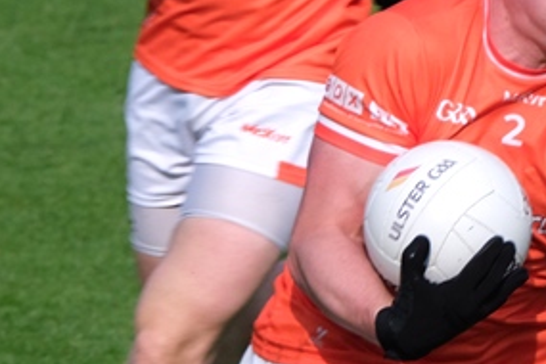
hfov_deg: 1.5
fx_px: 20853
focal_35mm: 1375
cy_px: 275
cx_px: 379
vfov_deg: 1.0
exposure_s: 1/850
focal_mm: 372.6
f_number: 10
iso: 800
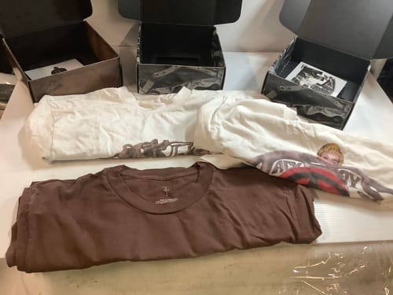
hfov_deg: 58.4
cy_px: 148
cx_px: 196
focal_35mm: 31
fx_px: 352
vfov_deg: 45.4
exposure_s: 1/50
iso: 160
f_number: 2.4
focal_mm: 3.3
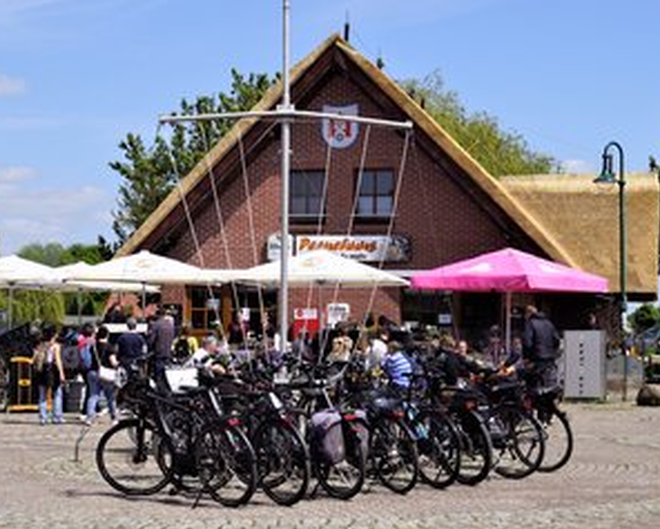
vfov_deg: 26.7
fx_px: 1114
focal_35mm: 57
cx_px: 310
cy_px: 280
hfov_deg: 33.0
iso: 100
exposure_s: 1/250
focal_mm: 30
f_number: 11
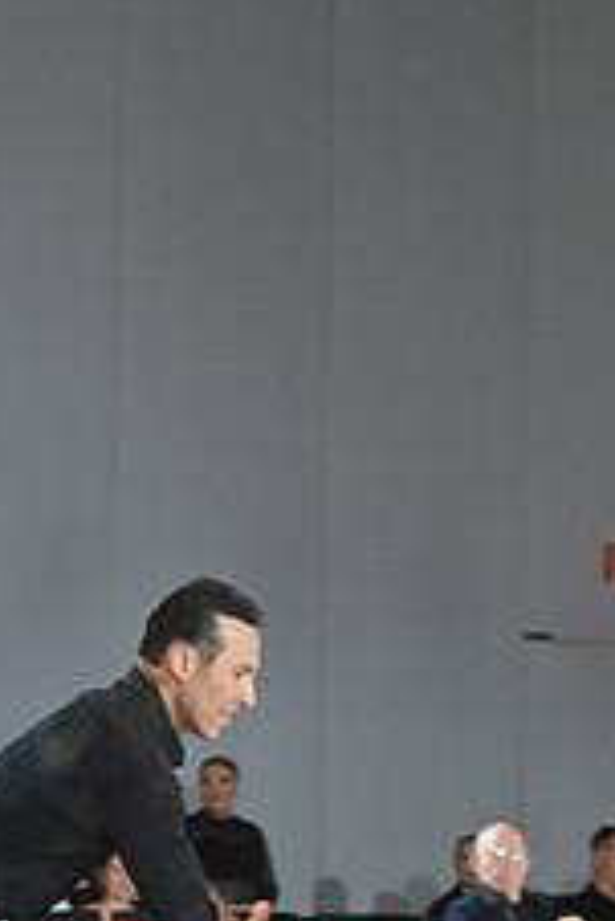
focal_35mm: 231
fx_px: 5910
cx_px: 568
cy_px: 1166
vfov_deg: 8.8
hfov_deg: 5.9
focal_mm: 90
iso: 2000
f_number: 4
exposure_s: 1/250
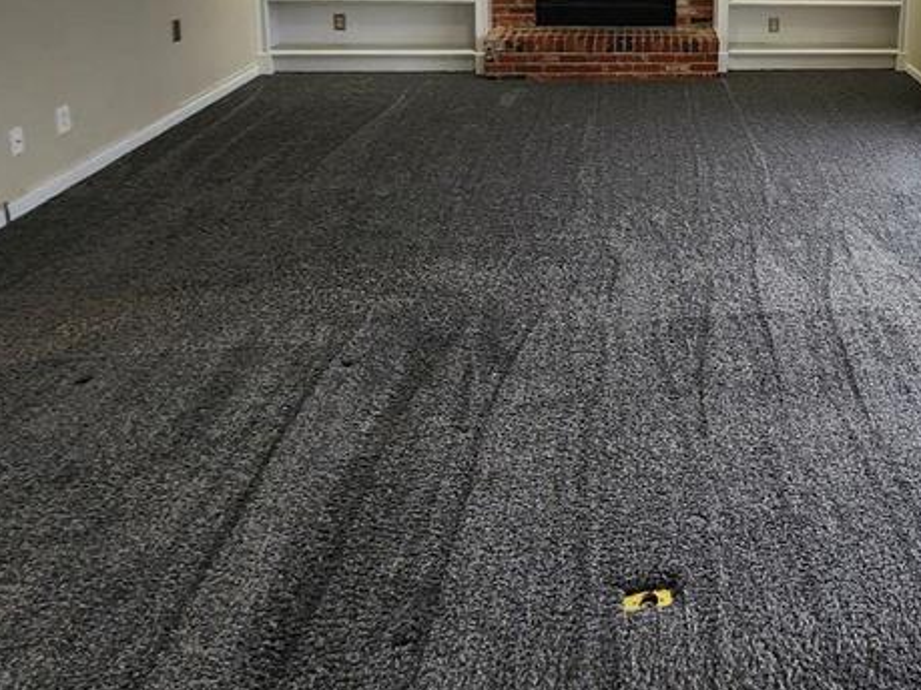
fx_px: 771
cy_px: -4
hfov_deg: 55.2
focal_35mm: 29
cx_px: 793
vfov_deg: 41.7
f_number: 2.2
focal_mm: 2.2
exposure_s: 1/60
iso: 125
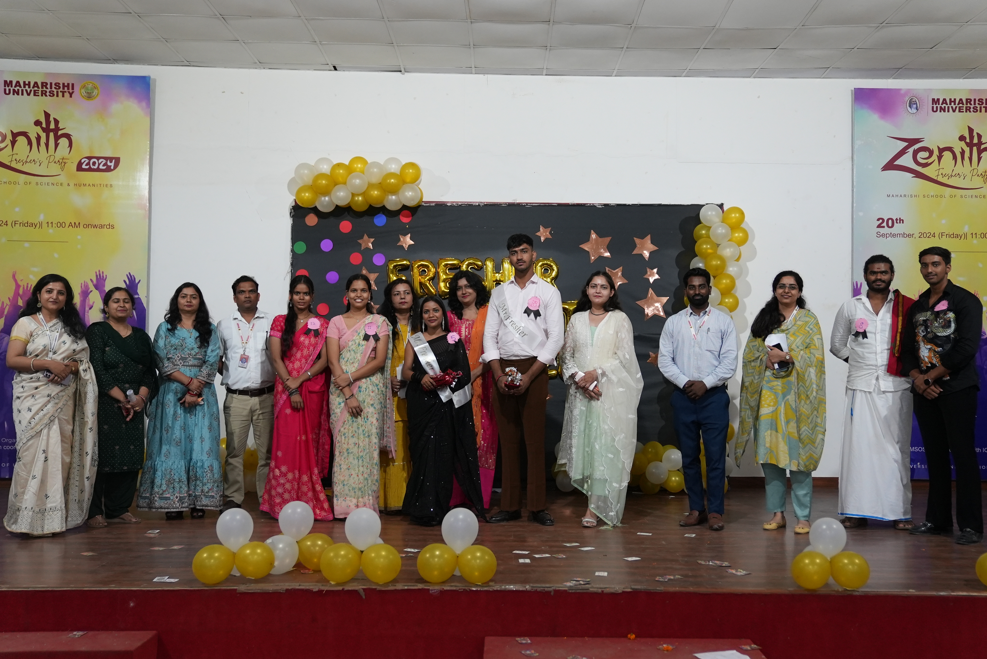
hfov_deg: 50.7
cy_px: 332
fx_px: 1042
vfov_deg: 35.1
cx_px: 503
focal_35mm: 38
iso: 3200
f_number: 2.8
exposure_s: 1/320
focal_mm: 37
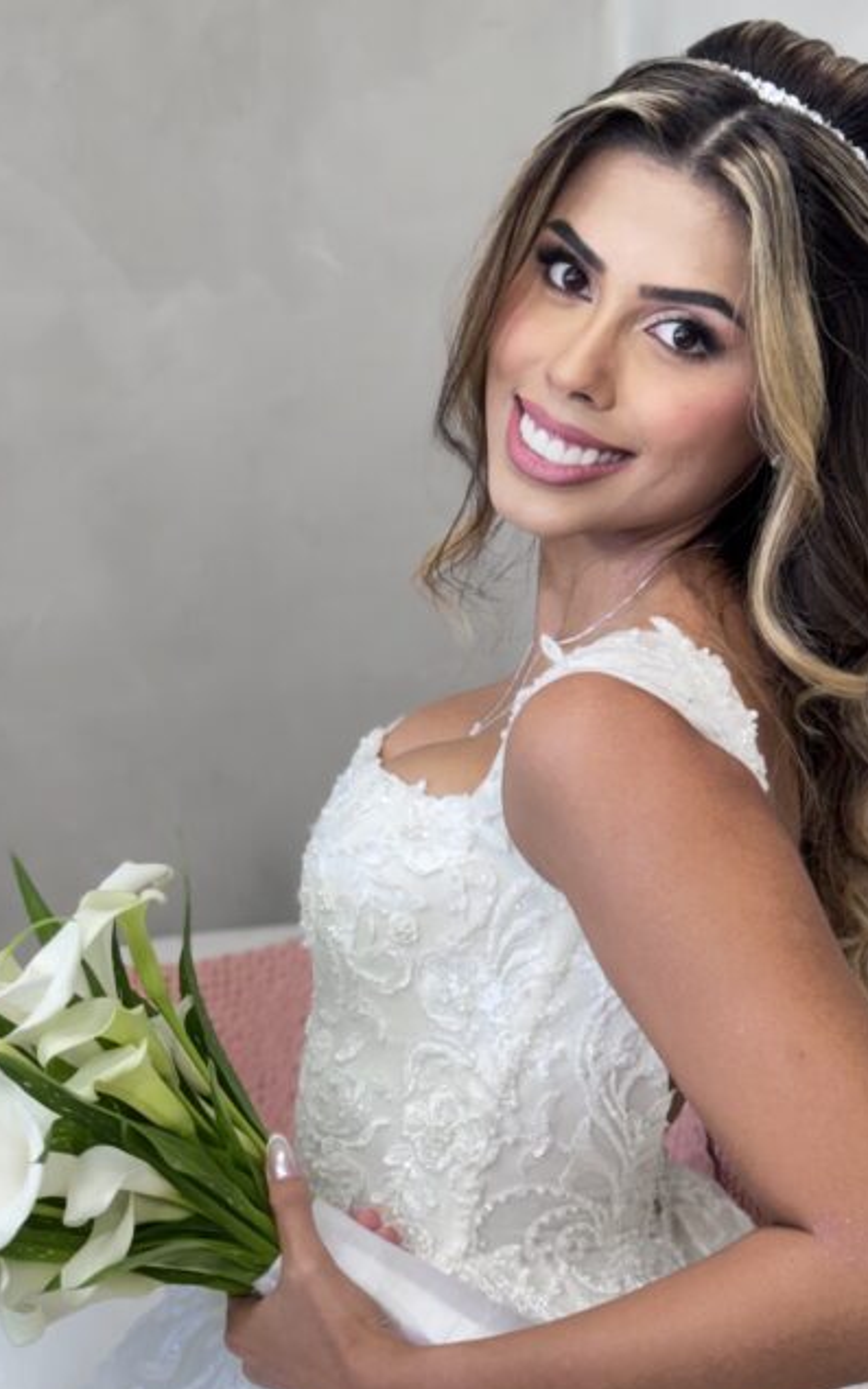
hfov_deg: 15.9
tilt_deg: -14.7
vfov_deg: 25.2
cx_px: 391
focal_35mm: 82
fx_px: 3103
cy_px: 787
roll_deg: +1.8
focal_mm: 6.76
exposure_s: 1/60
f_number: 1.78
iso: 100
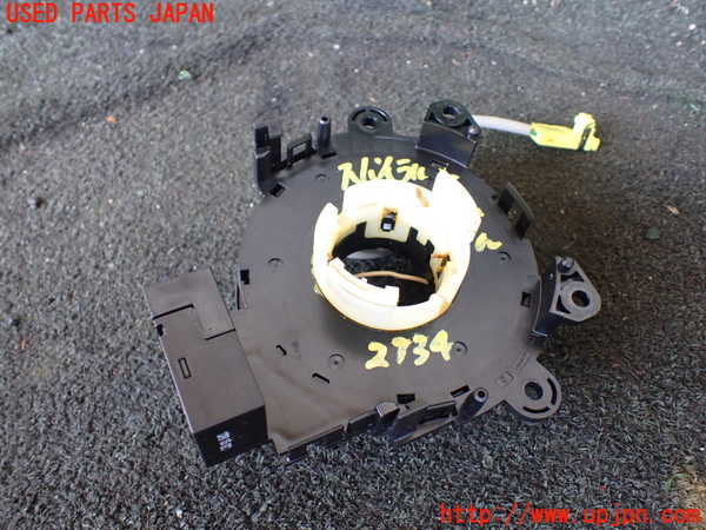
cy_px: 265
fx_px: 612
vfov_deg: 46.8
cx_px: 353
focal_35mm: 30
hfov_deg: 60.0
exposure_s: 1/80
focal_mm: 5.4
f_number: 2.3
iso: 800
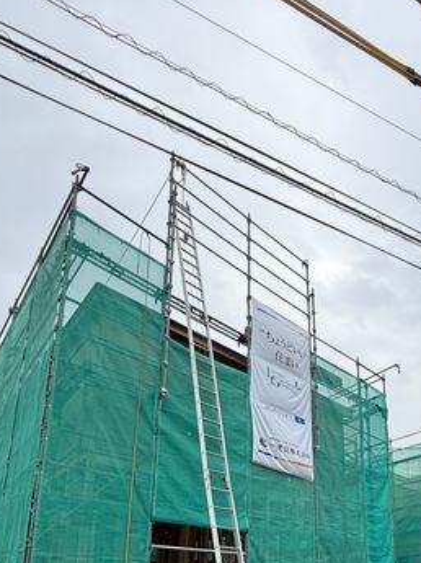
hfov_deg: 51.7
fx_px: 422
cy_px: 506
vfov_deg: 57.8
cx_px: 289
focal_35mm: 26
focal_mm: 2.22
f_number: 2.2
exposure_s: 1/1656
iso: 50
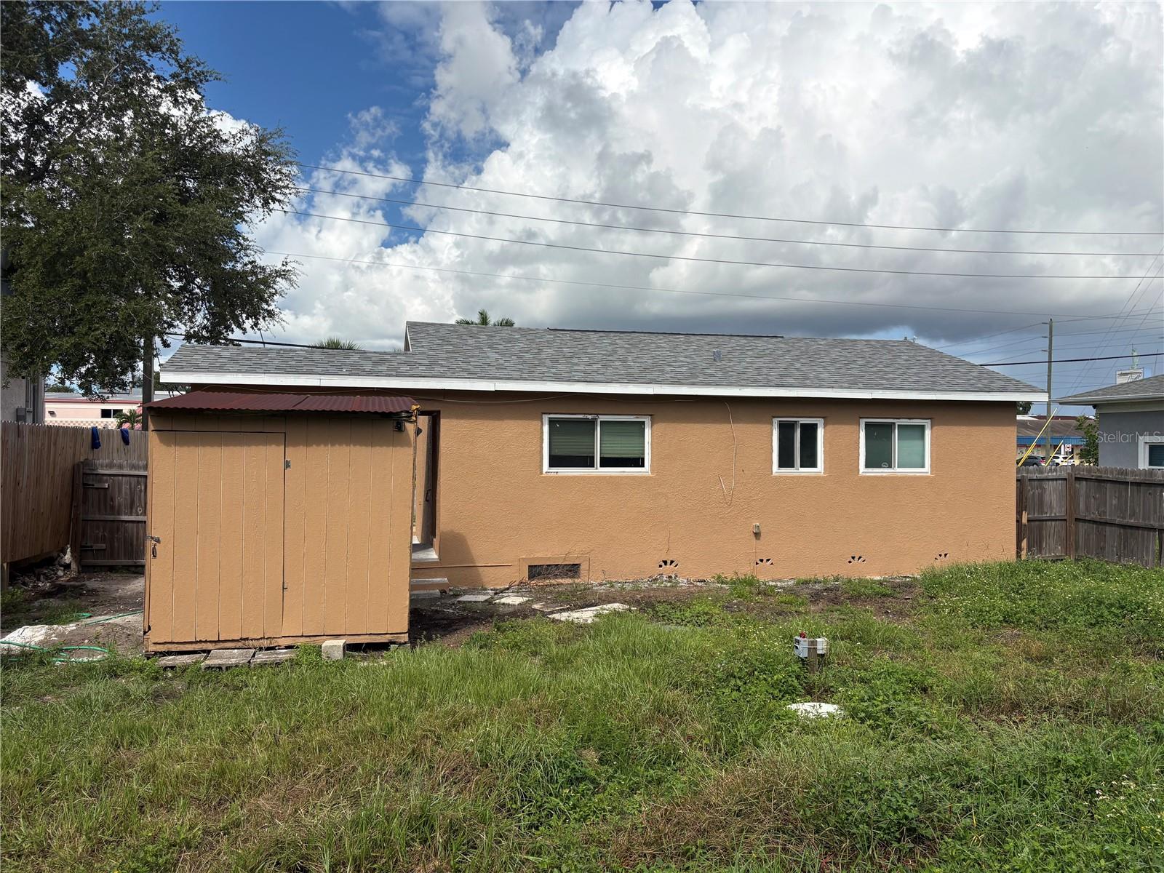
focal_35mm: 26
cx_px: 582
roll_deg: +0.2
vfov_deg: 53.1
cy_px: 436
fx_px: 874
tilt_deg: +0.8
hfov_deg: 67.3
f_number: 1.6
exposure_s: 1/6329
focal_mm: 5.96
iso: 50
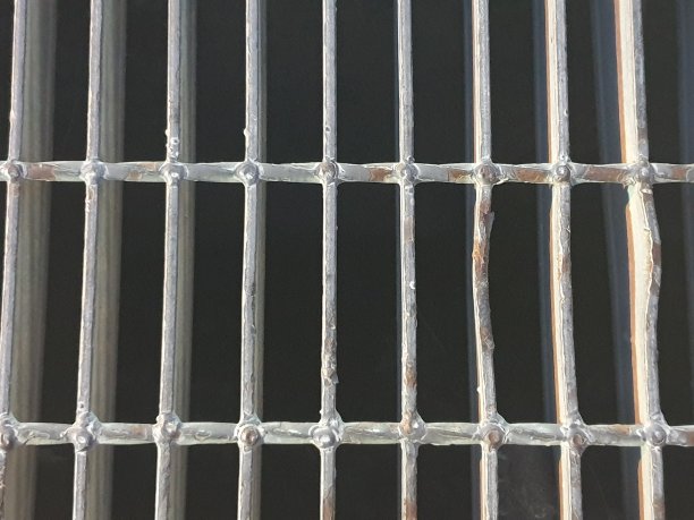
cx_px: 347
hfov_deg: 67.3
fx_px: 521
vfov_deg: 53.1
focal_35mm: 26
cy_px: 260
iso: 640
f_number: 1.5
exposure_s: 1/10
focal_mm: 4.3
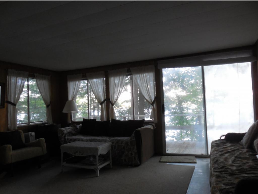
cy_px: 97
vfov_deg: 53.1
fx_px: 194
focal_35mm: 26
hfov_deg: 67.3
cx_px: 129
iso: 400
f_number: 3.5
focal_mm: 4.6
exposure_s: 1/25
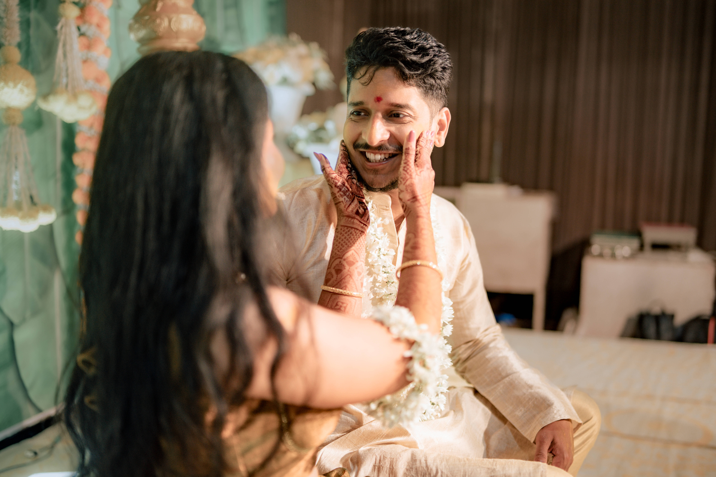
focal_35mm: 35
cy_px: 238
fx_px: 696
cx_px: 358
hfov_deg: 54.4
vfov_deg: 37.9
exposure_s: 1/320
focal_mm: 35
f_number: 1.6
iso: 640
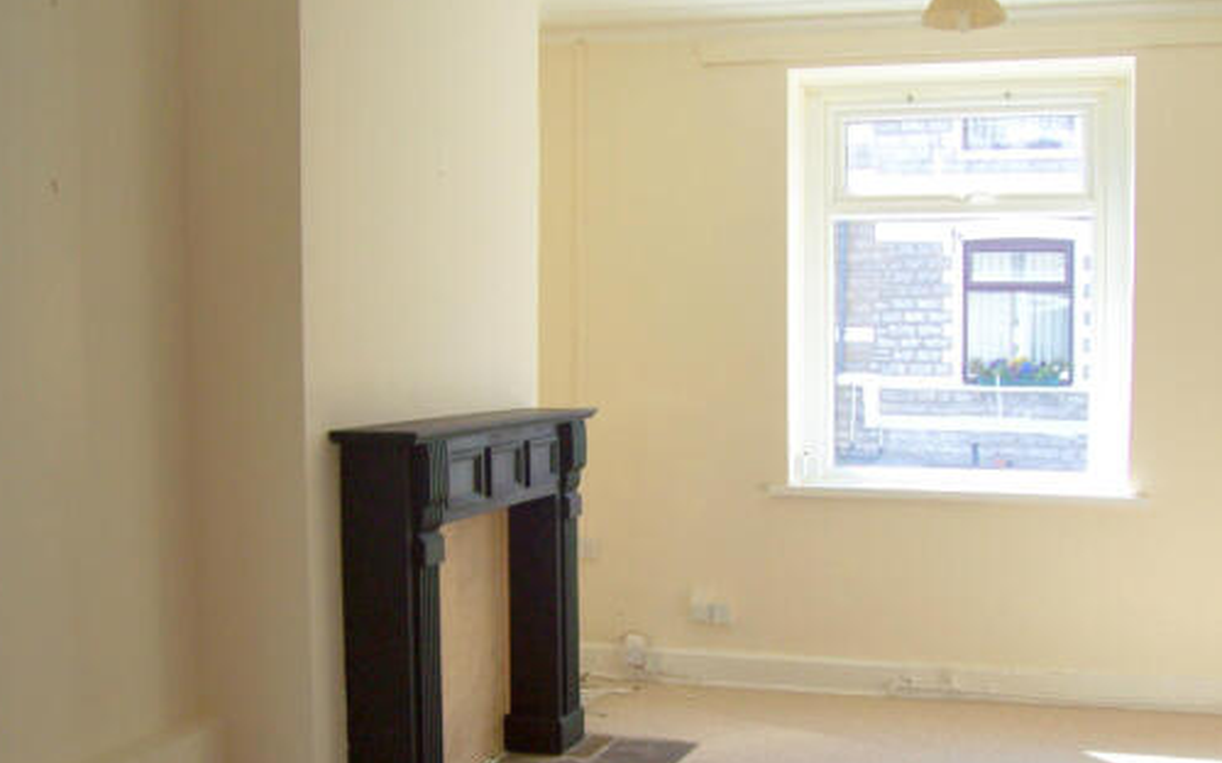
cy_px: 427
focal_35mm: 42
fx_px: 1398
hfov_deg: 47.2
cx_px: 655
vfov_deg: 30.5
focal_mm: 5.6
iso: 80
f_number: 2.7
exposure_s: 1/160
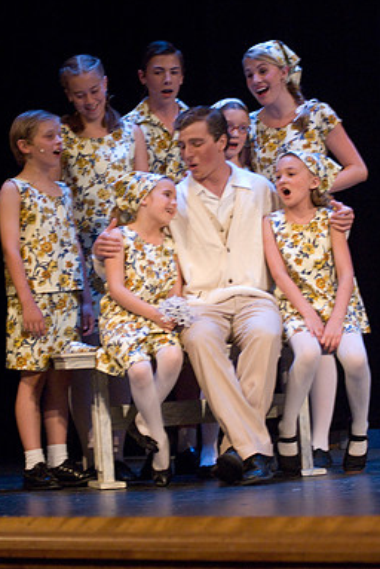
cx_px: 192
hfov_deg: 9.7
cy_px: 291
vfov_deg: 14.5
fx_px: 2228
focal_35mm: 141
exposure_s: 1/30
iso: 1600
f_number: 2.8
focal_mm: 80
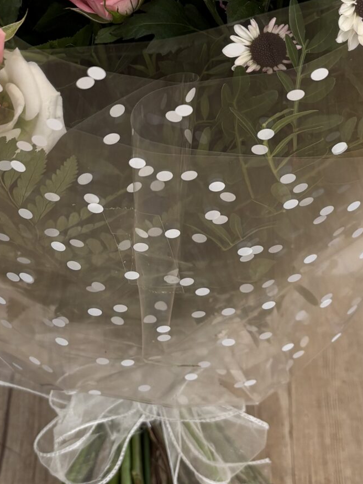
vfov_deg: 24.7
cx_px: 180
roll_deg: -1.7
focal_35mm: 76
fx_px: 1063
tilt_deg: -34.9
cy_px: 25
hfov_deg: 19.4
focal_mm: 5.96
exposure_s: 1/100
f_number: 1.6
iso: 100
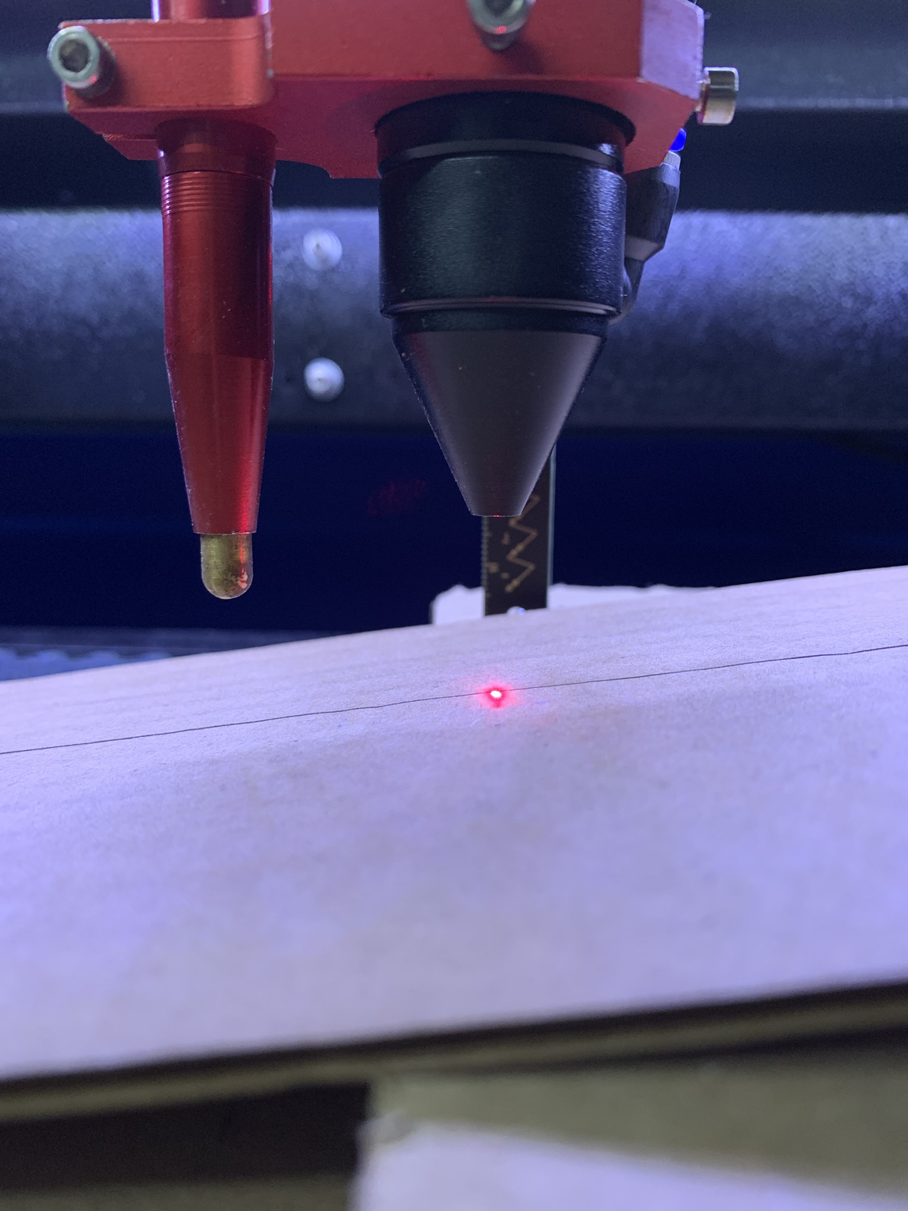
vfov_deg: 67.3
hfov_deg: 53.1
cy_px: 606
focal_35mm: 26
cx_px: 454
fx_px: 909
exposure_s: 1/60
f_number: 1.8
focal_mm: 4.25
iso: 80
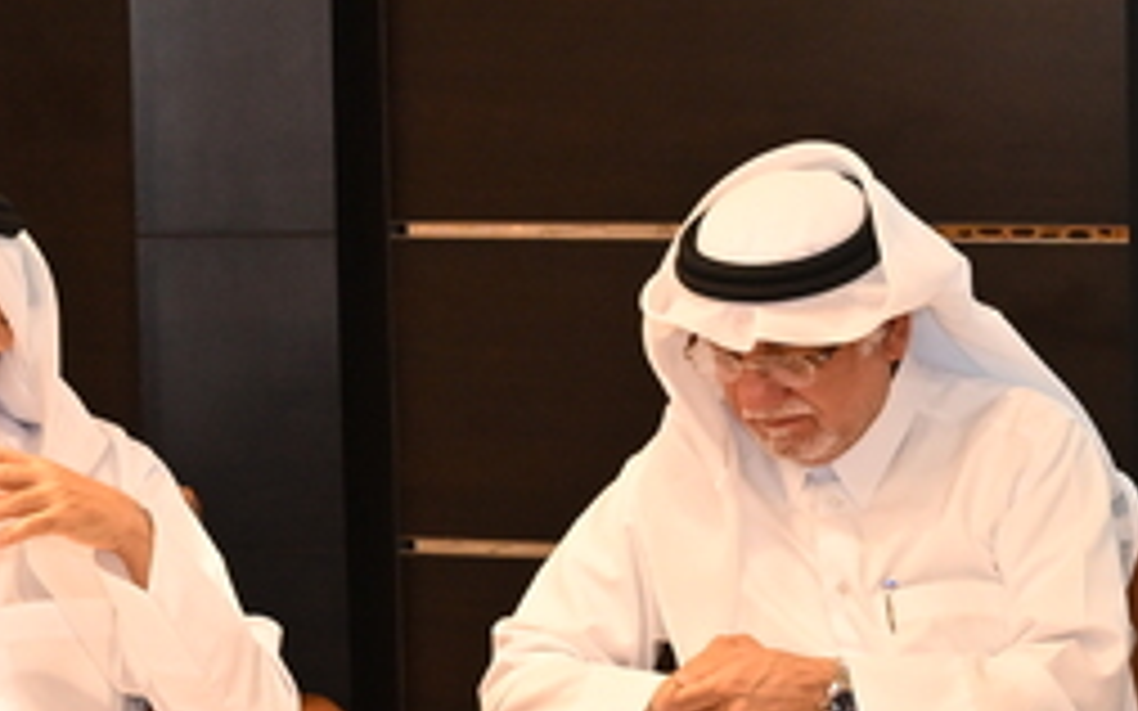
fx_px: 5240
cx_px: 1750
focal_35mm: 169
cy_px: 963
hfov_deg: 11.8
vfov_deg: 7.7
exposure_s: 1/200
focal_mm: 28.5
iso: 800
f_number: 4.5
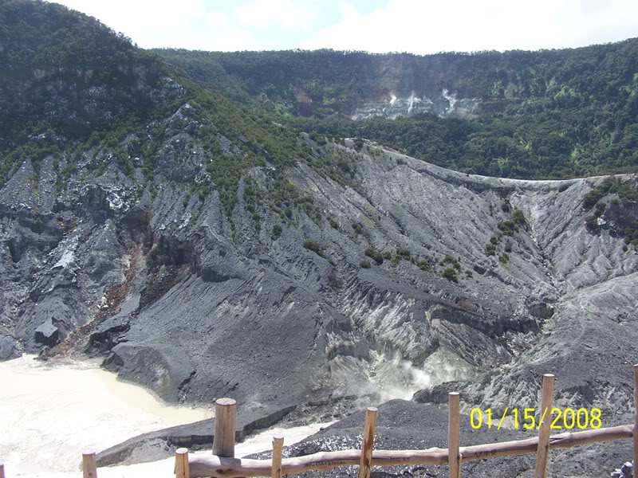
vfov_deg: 37.7
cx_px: 319
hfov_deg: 49.0
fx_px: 700
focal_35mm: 38
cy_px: 239
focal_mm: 6.3
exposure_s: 1/500
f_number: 4
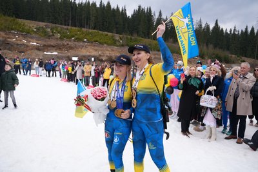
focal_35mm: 28
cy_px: 86
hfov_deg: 65.5
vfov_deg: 46.4
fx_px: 201
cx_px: 129
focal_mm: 28
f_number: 5.6
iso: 100
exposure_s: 1/200
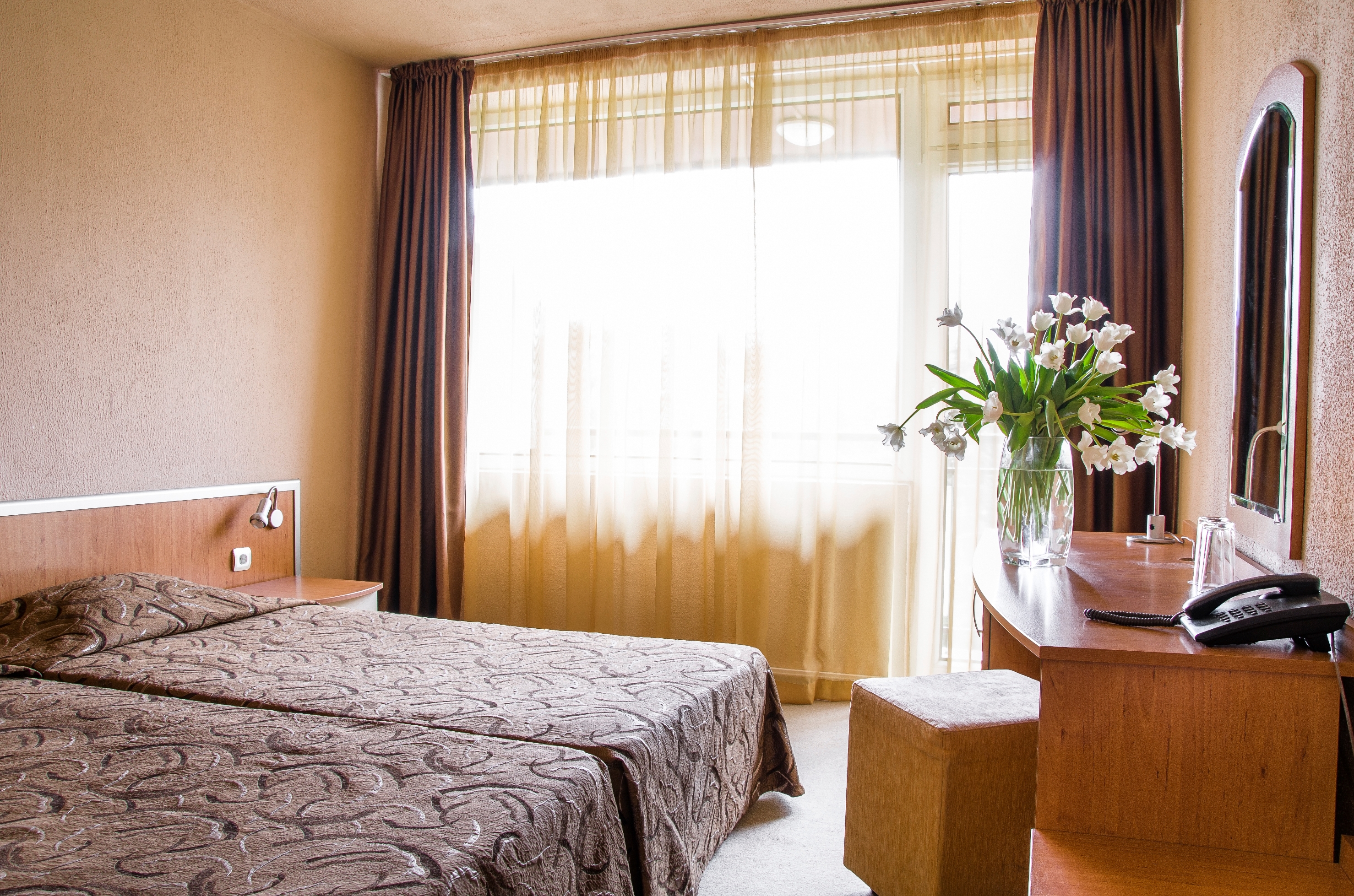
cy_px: 448
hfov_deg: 67.5
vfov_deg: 47.7
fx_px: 1013
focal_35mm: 27
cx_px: 677
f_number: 9
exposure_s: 1/2.5
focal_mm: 18
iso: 100
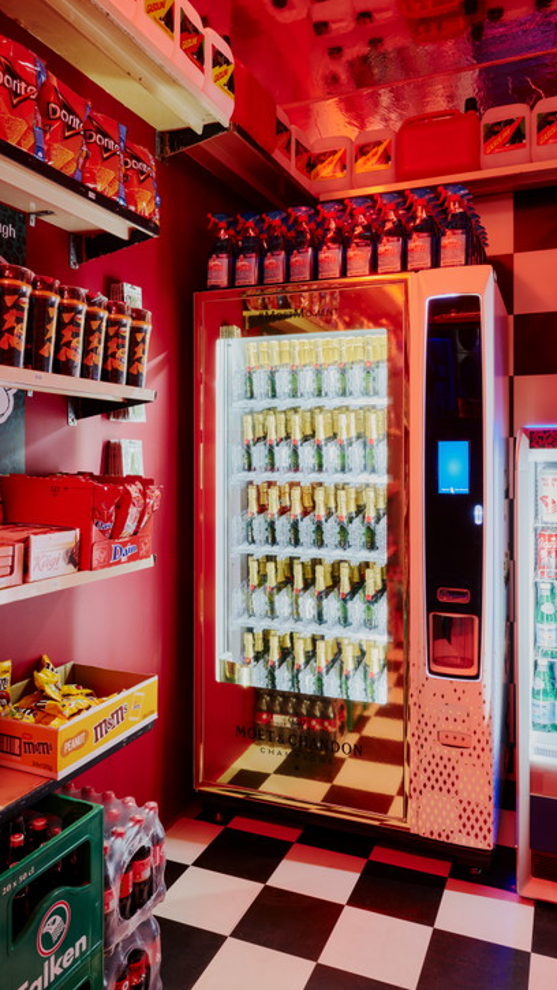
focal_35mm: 26
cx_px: 270
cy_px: 493
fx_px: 682
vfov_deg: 71.9
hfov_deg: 44.4
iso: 64
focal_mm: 24
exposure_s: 2
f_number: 11
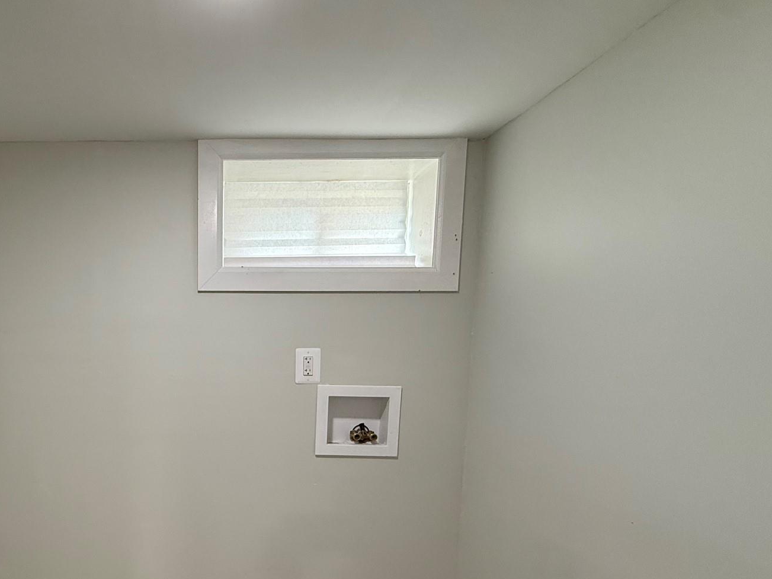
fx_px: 491
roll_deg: +0.0
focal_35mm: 22
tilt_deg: -7.1
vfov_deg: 59.0
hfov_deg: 71.4
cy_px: 407
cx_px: 197
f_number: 2.2
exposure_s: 1/120
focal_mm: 2.22
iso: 125
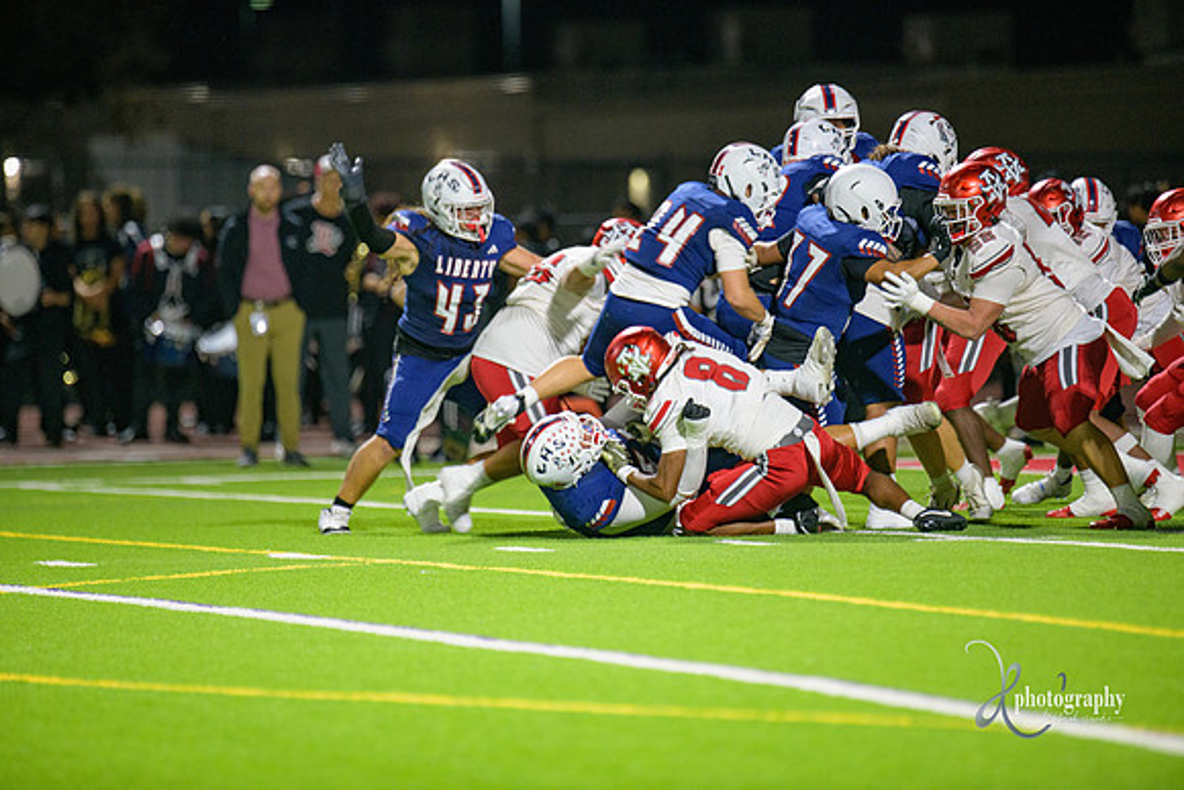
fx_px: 9869
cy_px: 395
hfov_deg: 6.9
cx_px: 592
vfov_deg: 4.6
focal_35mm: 300
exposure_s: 1/250
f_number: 2.8
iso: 2000
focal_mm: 300
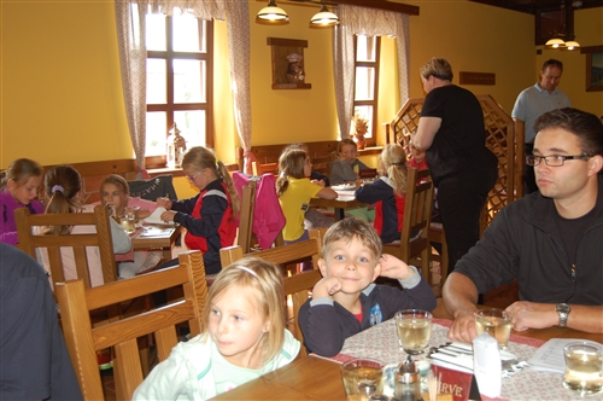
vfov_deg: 34.1
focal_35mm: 39
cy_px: 200
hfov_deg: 49.6
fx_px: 652
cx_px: 302
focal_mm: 26
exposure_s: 1/60
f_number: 4
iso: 400
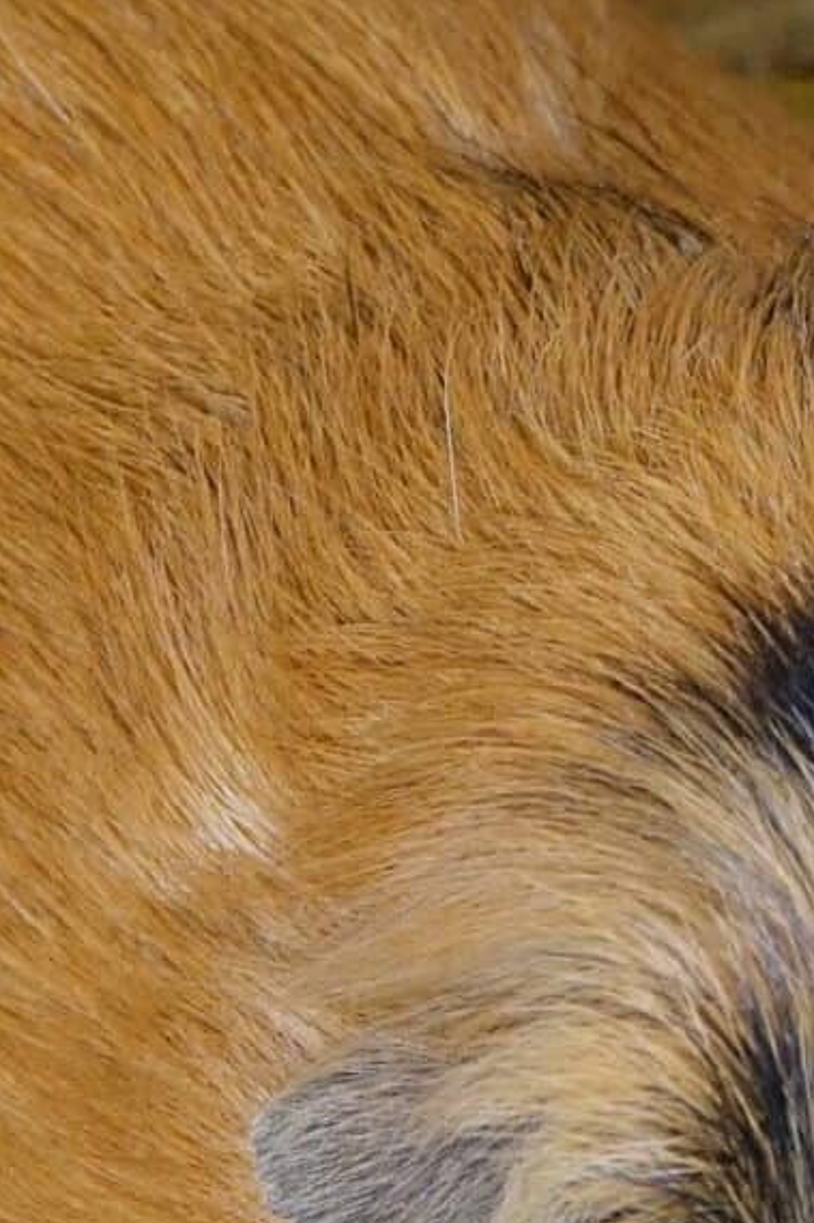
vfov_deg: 1.6
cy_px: 1059
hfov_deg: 1.1
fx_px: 44149
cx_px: 582
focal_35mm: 1301
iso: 800
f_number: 4
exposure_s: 1/100
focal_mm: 105.83
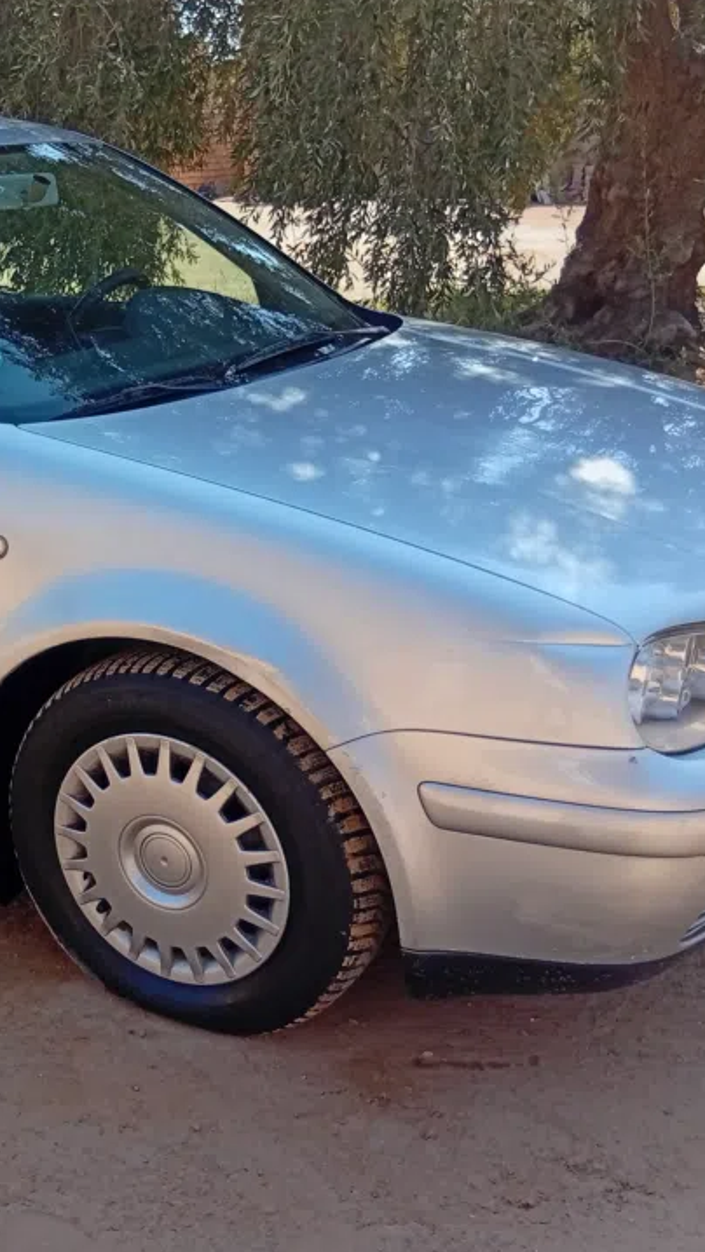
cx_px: -35
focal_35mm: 42
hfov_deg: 26.5
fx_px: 1395
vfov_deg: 48.4
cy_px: 634
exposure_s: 1/613
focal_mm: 3.84
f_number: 1.8
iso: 50
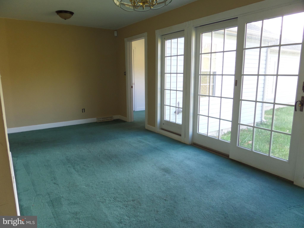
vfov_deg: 56.8
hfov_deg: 71.6
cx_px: 152
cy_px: 114
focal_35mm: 24
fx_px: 211
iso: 160
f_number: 3.2
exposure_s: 1/30
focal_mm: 4
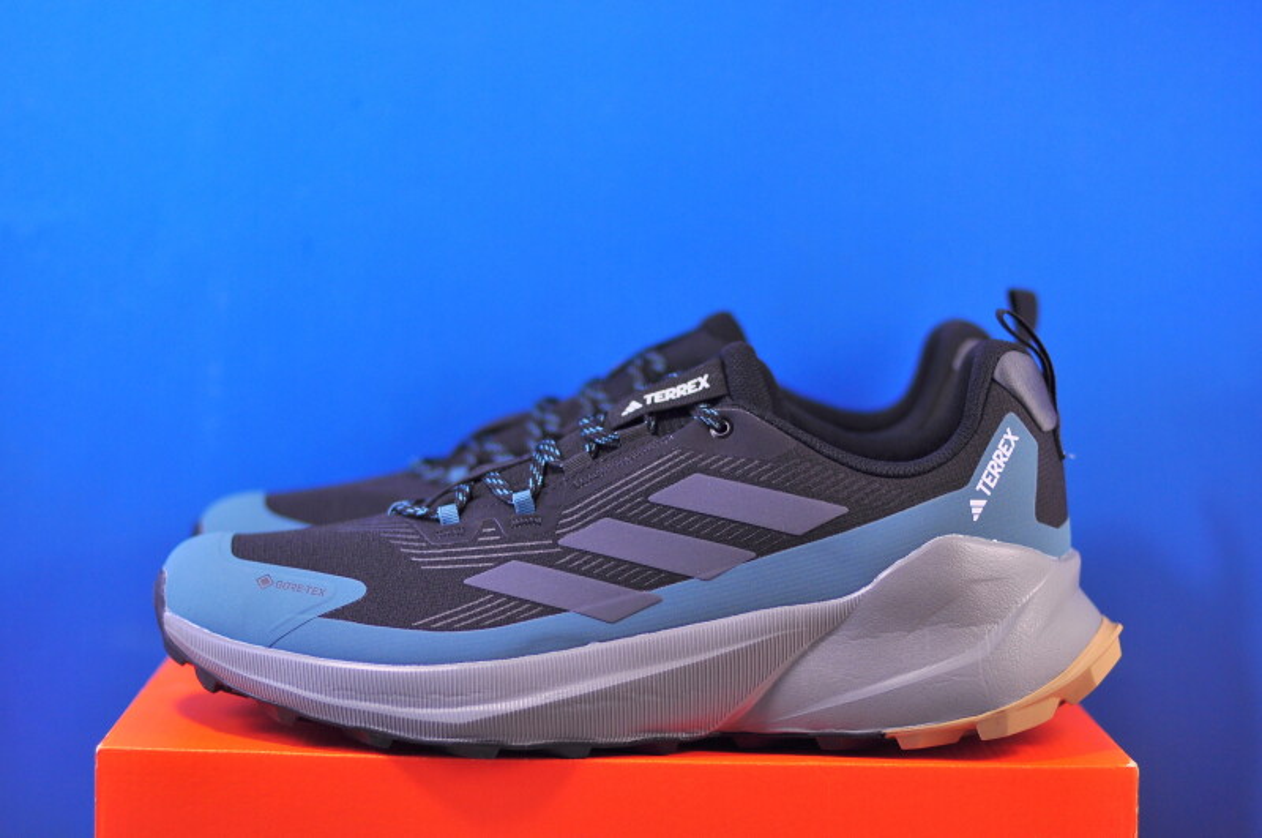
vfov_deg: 18.1
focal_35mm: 75
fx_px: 2625
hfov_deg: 27.0
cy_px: 419
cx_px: 631
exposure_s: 1/320
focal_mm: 50
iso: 250
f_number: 2
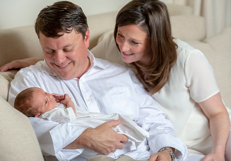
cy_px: 80
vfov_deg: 10.7
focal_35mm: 133
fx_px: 865
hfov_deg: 15.2
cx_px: 114
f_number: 5.6
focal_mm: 120
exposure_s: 1/160
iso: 200
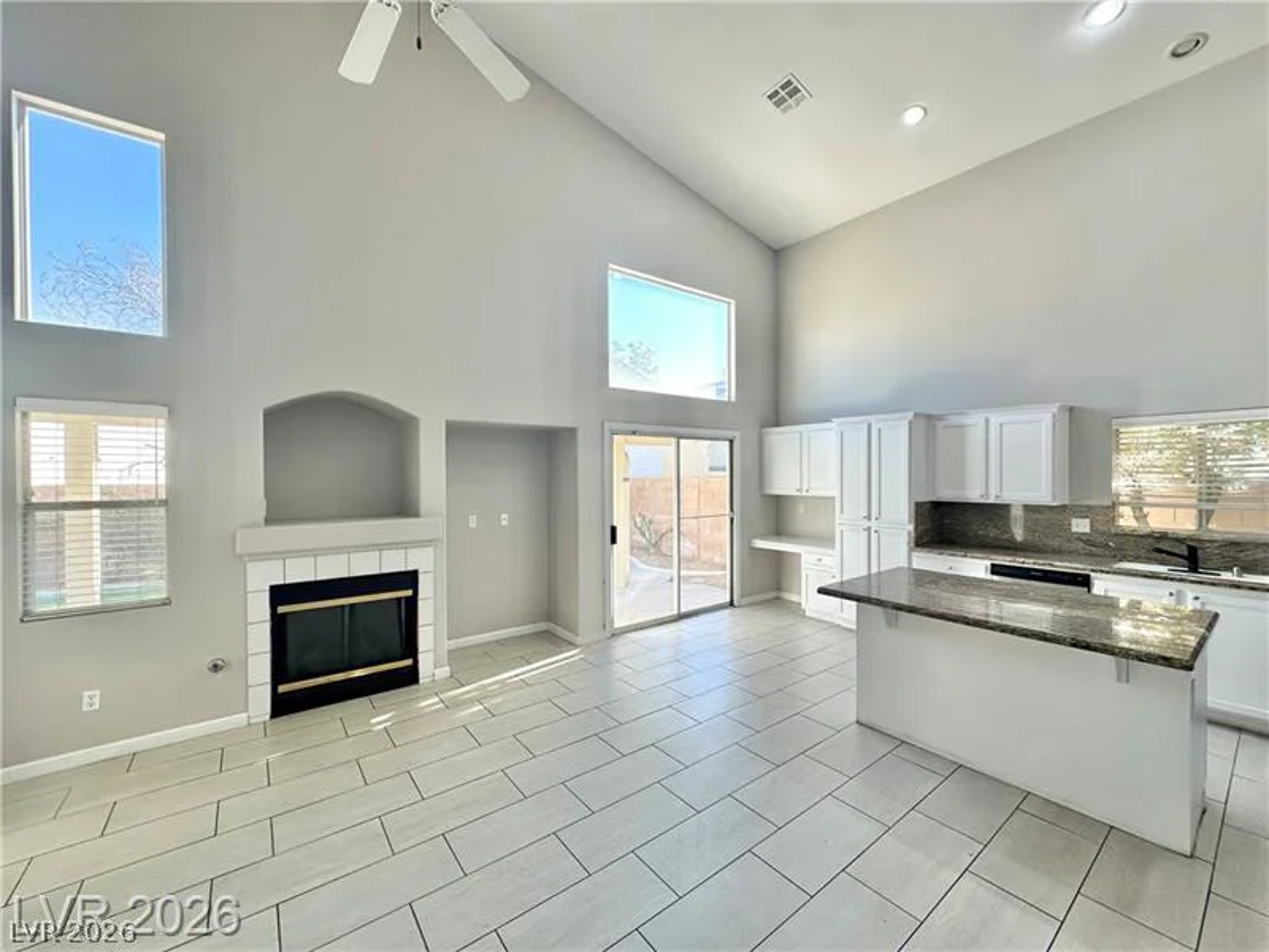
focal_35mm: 14
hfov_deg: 102.1
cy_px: 476
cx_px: 634
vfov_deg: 85.7
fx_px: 513
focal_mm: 2.22
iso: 40
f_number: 2.2
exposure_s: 1/143
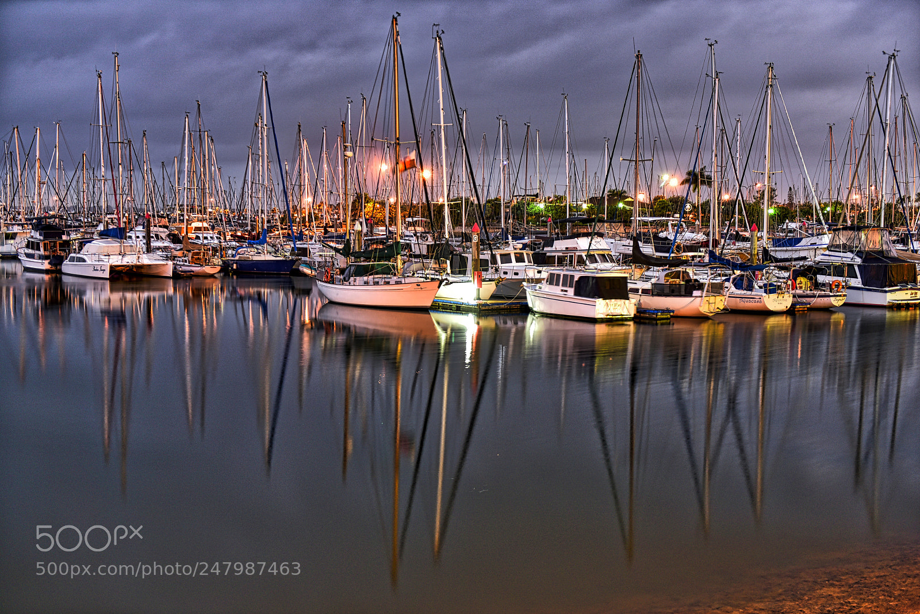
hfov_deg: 41.1
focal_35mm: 48
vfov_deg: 28.1
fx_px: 1227
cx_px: 460
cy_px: 307
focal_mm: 48
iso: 64
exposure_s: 13
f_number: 2.8
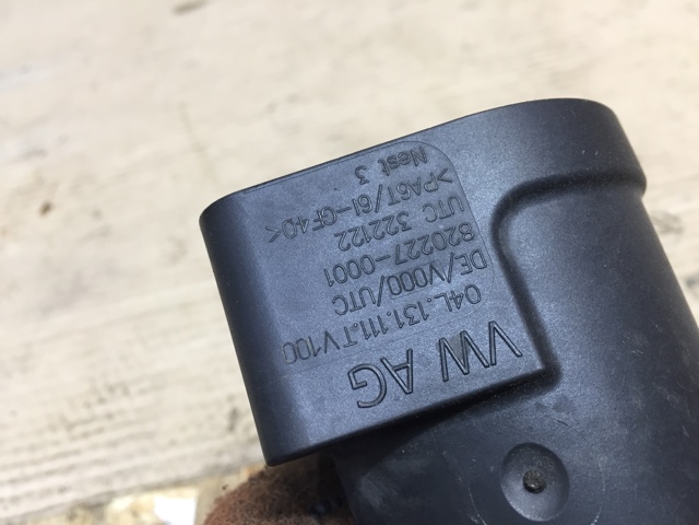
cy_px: 262
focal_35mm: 29
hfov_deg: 61.7
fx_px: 586
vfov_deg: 48.2
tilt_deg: -48.4
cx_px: 350
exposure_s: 1/33
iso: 125
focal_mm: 4.15
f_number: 2.2
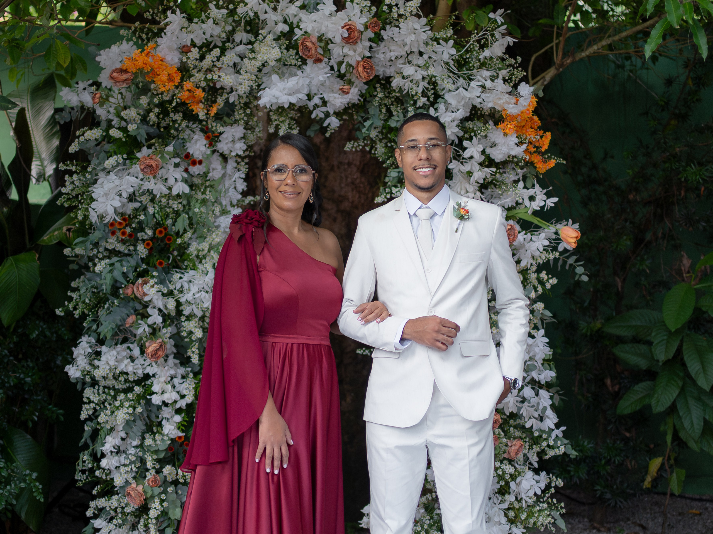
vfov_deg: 26.0
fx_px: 1158
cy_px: 267
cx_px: 312
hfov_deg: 34.2
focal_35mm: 56
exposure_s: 1/400
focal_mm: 35
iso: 640
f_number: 1.4
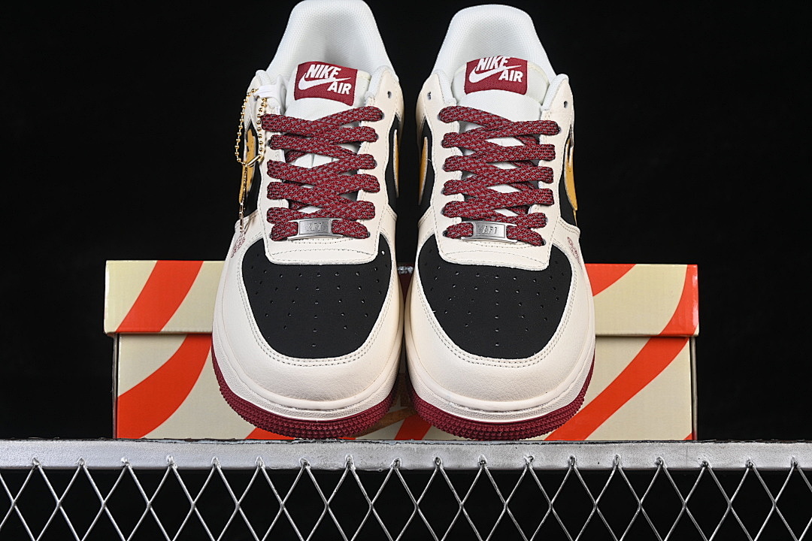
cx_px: 406
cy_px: 270
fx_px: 1692
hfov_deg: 27.0
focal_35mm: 75
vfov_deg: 18.2
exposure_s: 1/80
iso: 160
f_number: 8
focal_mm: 50
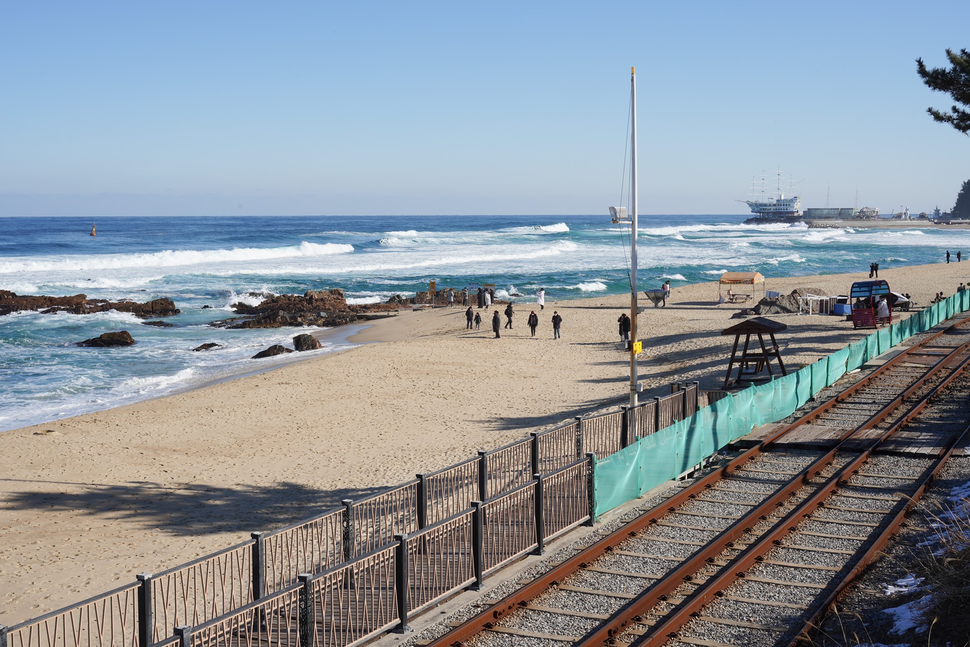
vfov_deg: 27.0
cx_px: 485
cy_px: 324
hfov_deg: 39.6
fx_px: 1347
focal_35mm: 50
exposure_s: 1/100
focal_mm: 50
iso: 100
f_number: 16
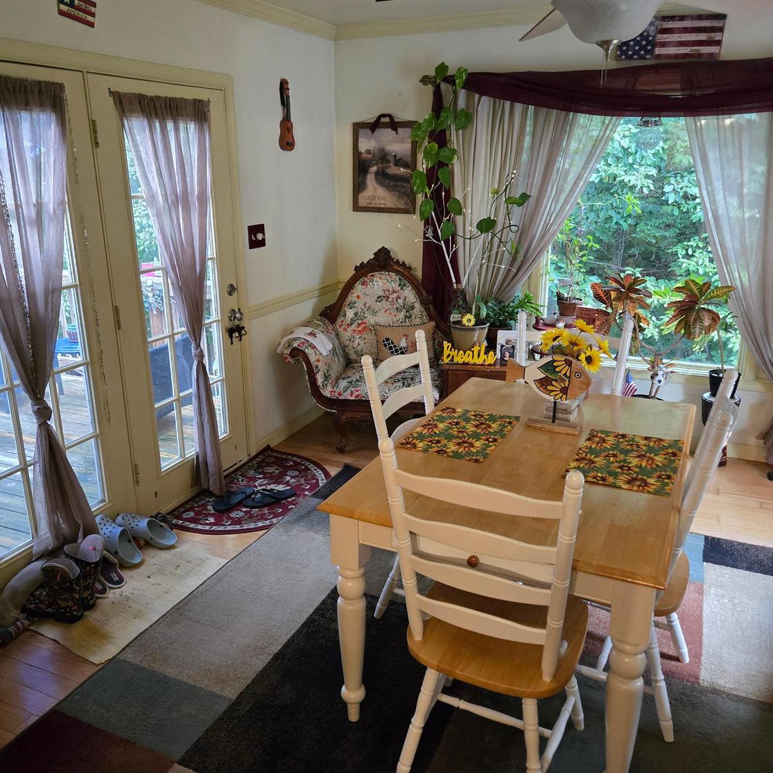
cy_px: 385
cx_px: 375
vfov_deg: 57.3
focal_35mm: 28
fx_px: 707
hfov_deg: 57.3
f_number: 1.8
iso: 800
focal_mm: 5.4
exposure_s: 1/60
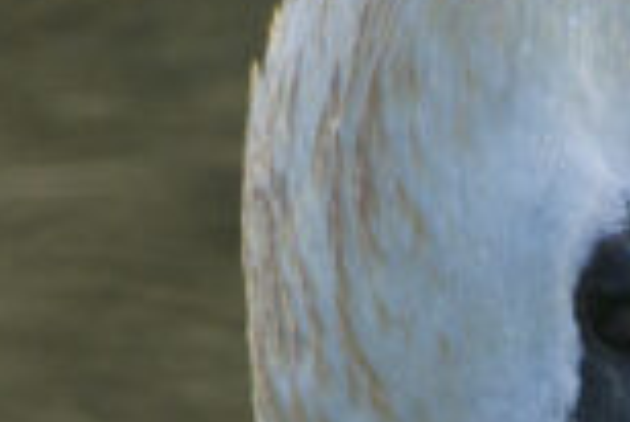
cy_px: 813
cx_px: 863
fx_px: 62935
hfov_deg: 0.6
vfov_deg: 0.4
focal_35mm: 3593
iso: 400
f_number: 5.6
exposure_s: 1/320
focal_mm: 360
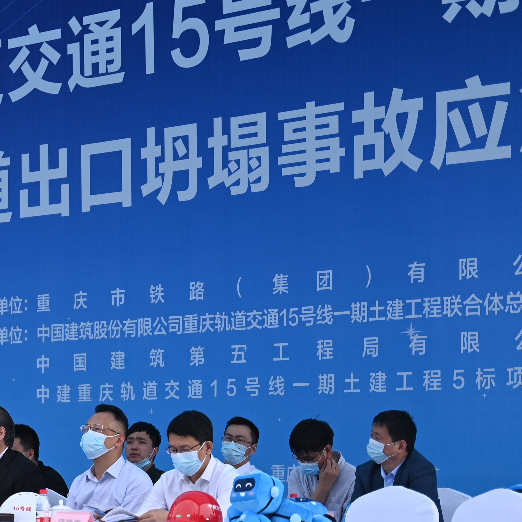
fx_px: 2047
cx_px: -175
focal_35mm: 120
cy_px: 436
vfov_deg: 14.4
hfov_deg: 13.9
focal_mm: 50
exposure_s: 1/3200
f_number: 2.8
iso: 320
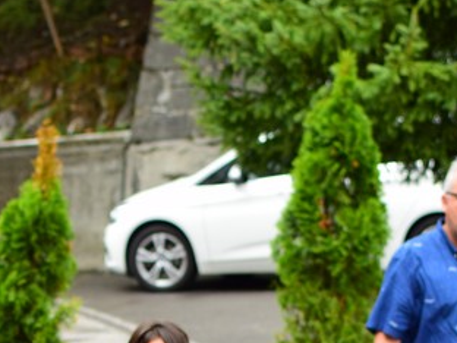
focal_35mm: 166
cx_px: 103
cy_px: 436
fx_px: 2186
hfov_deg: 11.9
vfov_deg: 8.8
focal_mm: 35
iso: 200
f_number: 2.8
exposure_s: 1/640
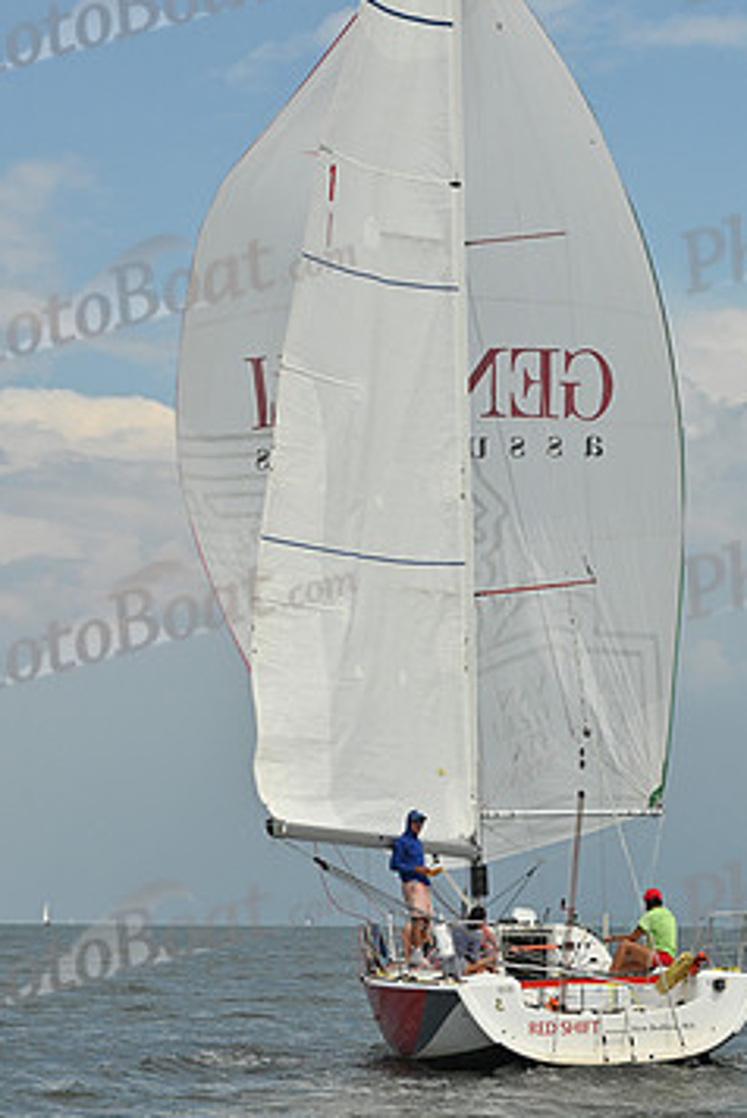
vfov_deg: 17.9
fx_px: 3541
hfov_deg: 12.0
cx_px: 519
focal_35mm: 114
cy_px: 421
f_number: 10
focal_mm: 70
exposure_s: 1/1250
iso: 320
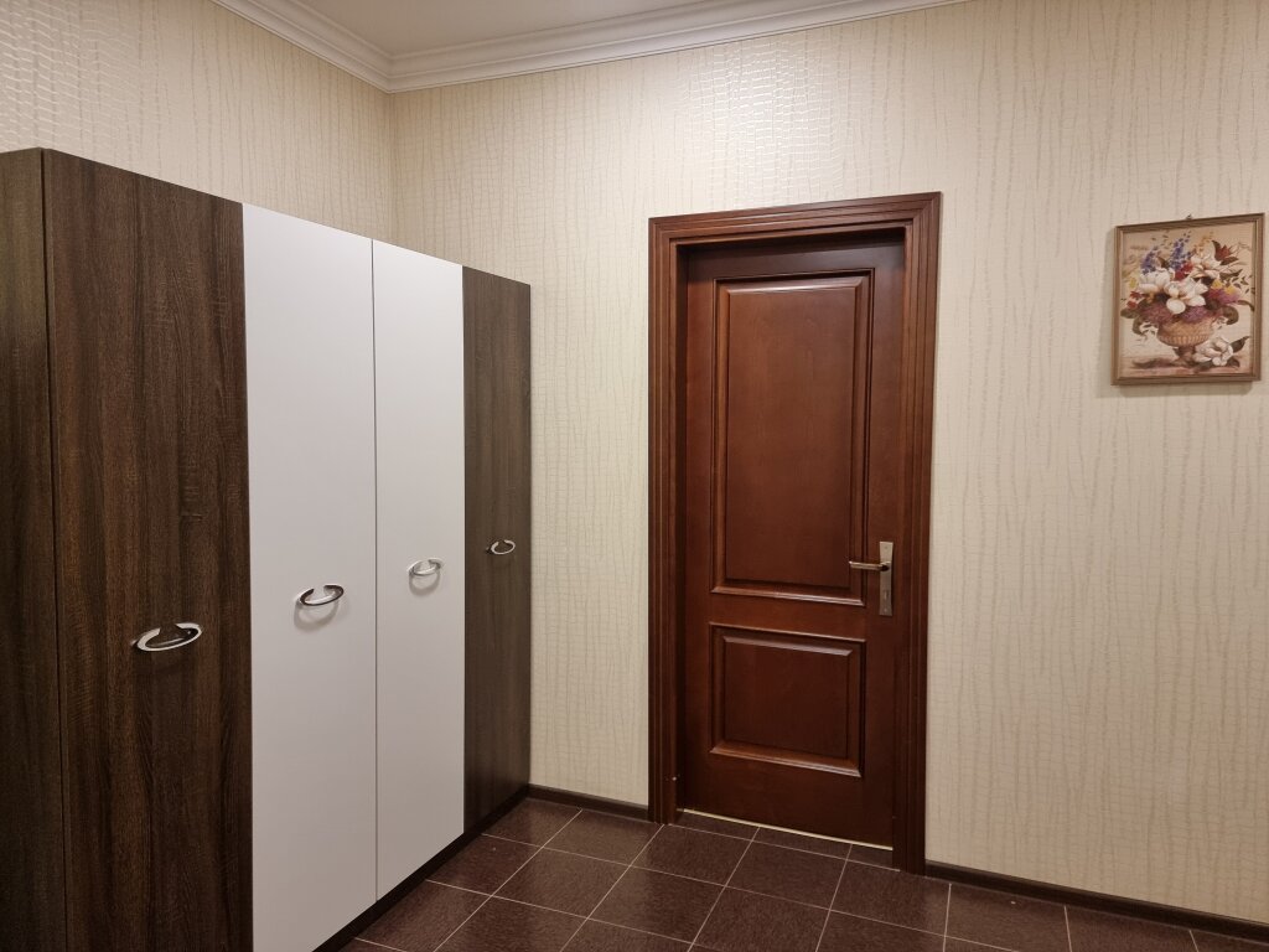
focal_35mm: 24
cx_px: 634
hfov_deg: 71.6
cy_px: 476
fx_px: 880
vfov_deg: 56.8
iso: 250
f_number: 1.8
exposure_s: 1/50
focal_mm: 6.7
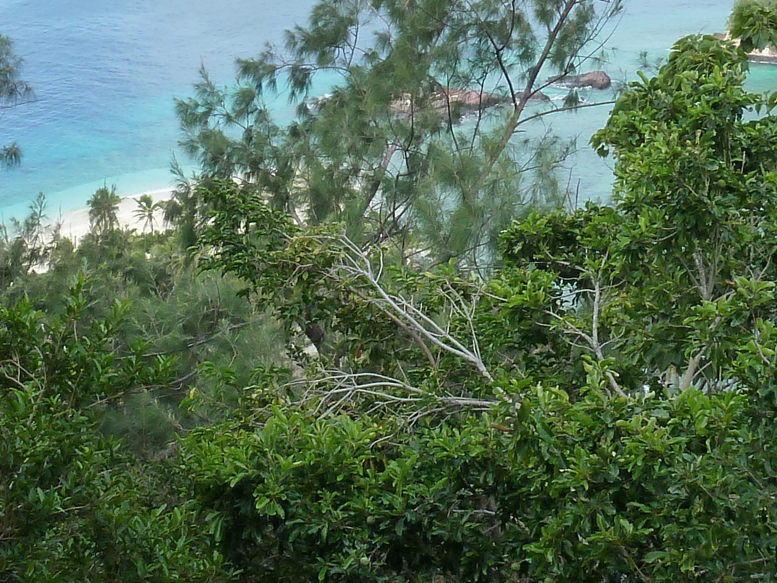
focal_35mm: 76
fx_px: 1706
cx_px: 306
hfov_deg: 25.6
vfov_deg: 19.1
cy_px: 84
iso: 125
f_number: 4
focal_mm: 4.1
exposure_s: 1/320
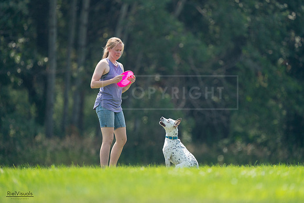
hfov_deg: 3.4
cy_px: 102
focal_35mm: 600
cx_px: 152
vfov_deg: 2.3
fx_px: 5068
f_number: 6.3
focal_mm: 600
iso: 2500
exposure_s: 1/4000
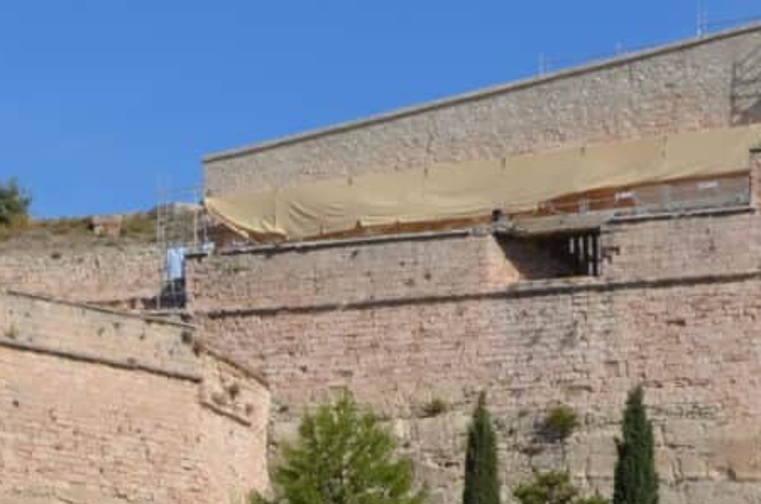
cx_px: -144
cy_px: 739
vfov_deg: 9.3
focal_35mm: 143
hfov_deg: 13.9
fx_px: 3022
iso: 100
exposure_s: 1/320
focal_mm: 21
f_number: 9
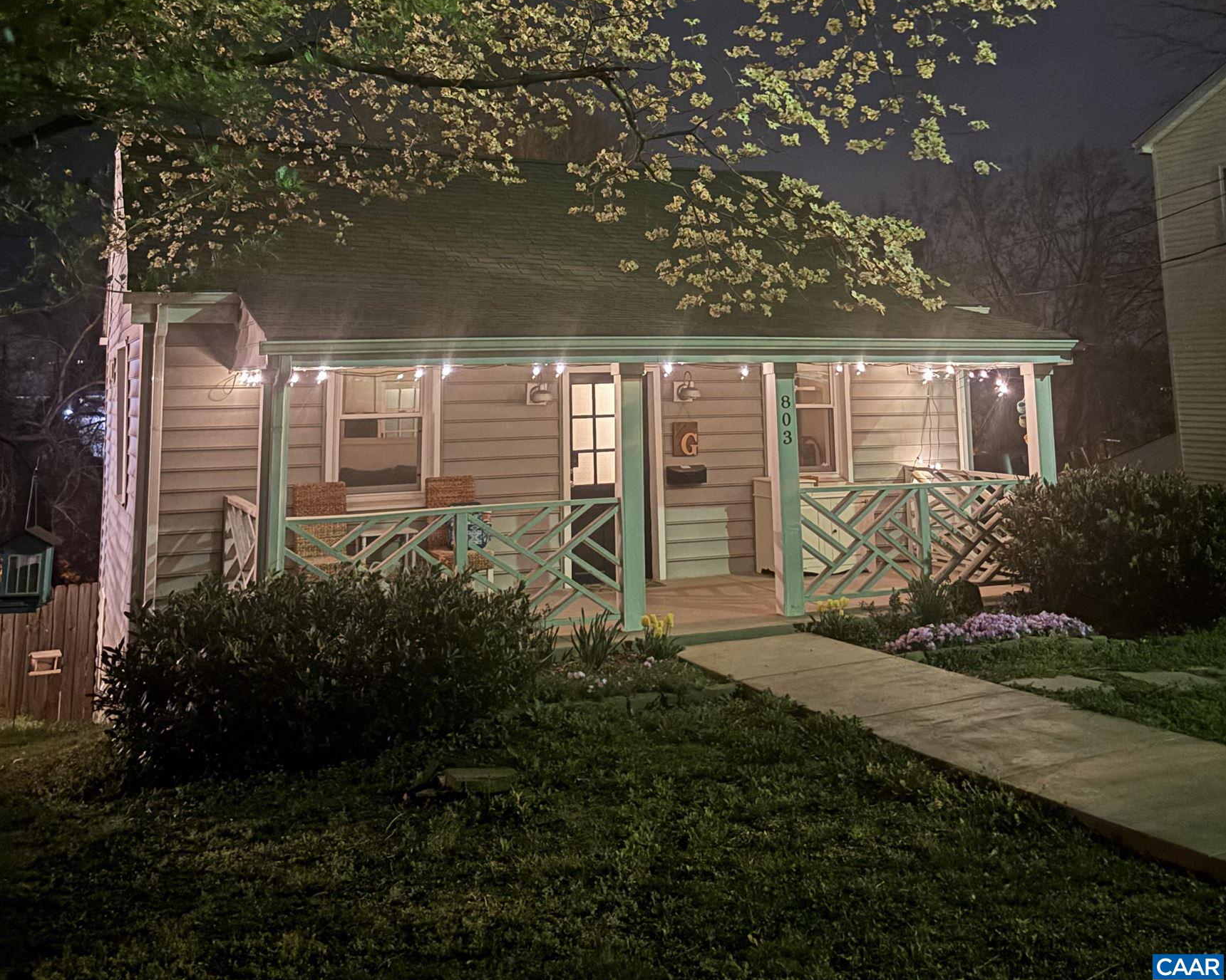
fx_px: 1234
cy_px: 172
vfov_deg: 41.2
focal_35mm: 34
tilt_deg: +8.7
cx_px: 615
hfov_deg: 52.8
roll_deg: +0.3
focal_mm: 5.96
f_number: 1.6
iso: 1600
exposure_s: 1/5
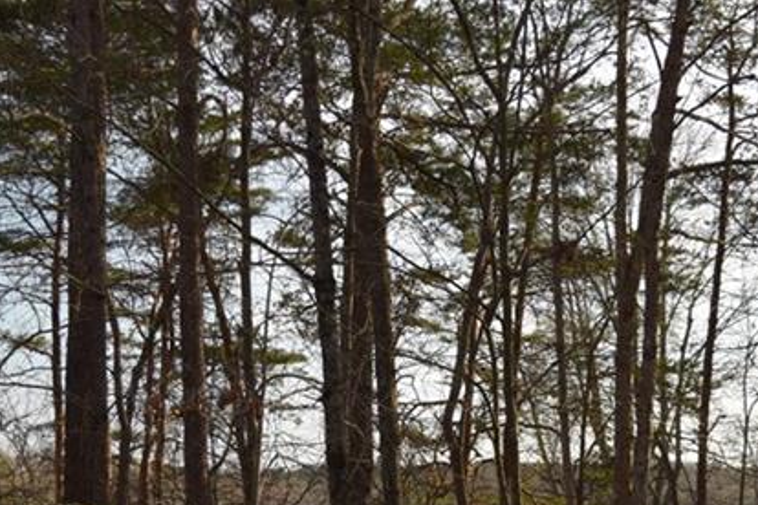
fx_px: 1874
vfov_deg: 15.2
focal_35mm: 89
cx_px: 405
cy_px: 446
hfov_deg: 22.9
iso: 200
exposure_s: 1/320
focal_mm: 24
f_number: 4
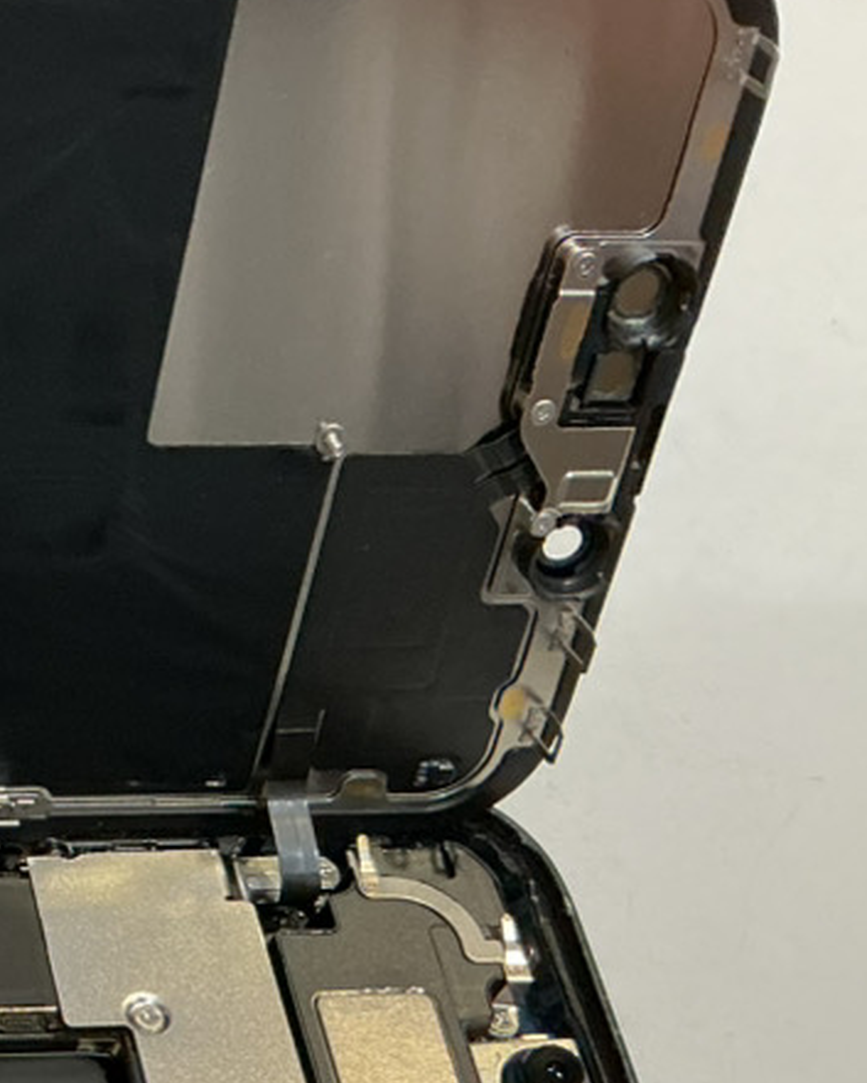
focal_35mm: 77
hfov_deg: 17.7
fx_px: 2469
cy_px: 872
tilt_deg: -58.6
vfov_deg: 24.3
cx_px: -459
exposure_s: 1/50
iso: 100
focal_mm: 3
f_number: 1.8
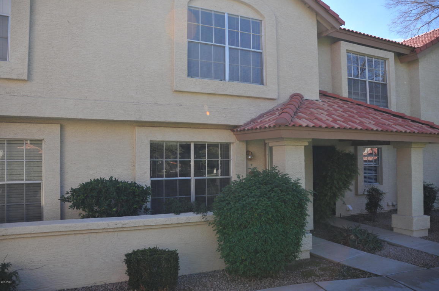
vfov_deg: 47.8
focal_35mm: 27
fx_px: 329
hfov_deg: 67.4
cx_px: 220
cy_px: 146
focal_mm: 18
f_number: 3.5
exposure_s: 1/2000
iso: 400
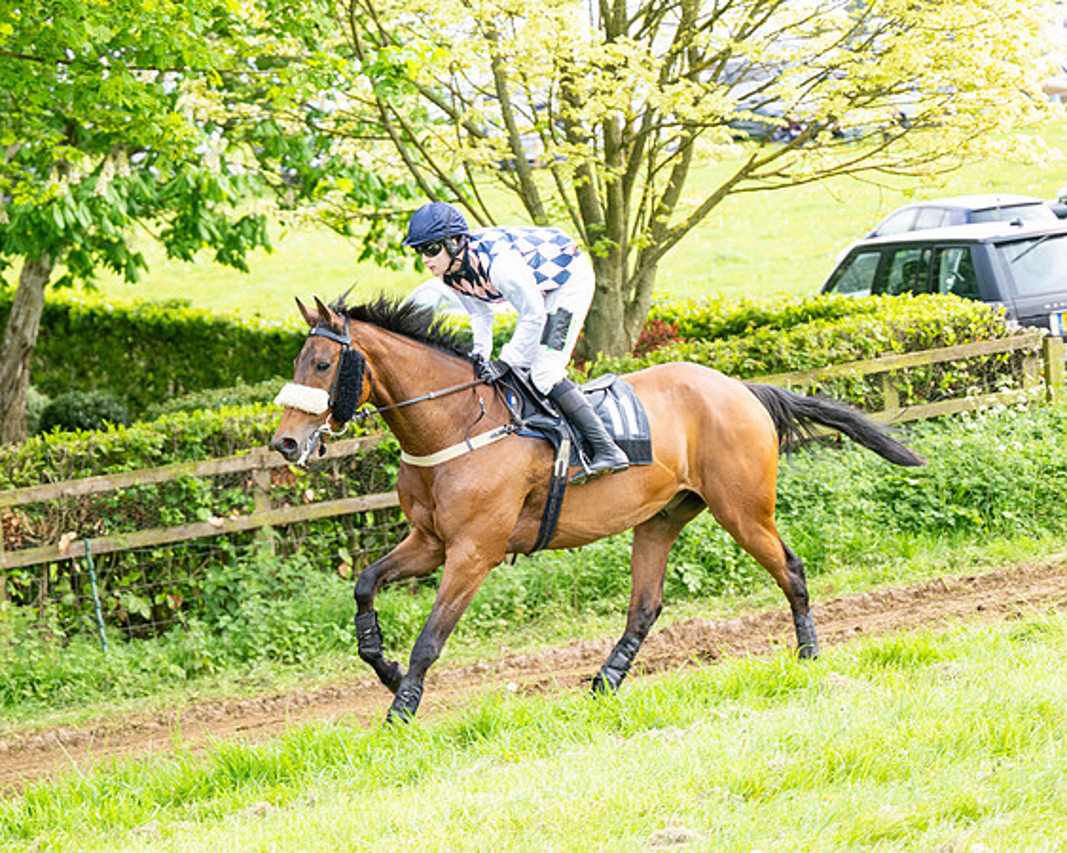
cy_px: 426
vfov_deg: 12.4
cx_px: 561
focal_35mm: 124
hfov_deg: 15.5
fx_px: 3913
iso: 400
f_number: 4
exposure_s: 1/1000
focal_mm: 110
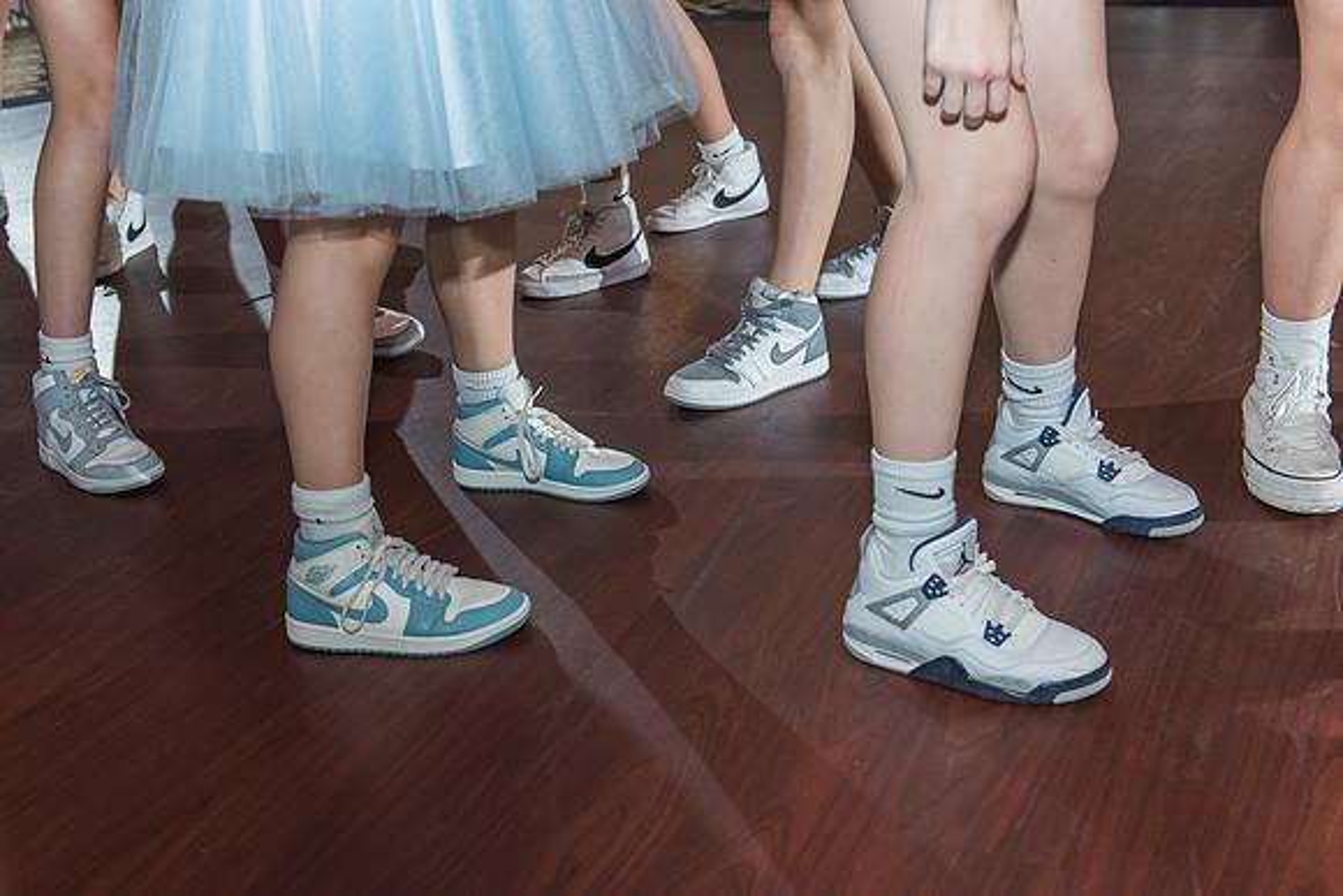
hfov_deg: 46.4
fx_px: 1566
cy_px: 495
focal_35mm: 42
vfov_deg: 31.9
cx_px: 601
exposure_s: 1/125
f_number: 4
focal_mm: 38
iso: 1000
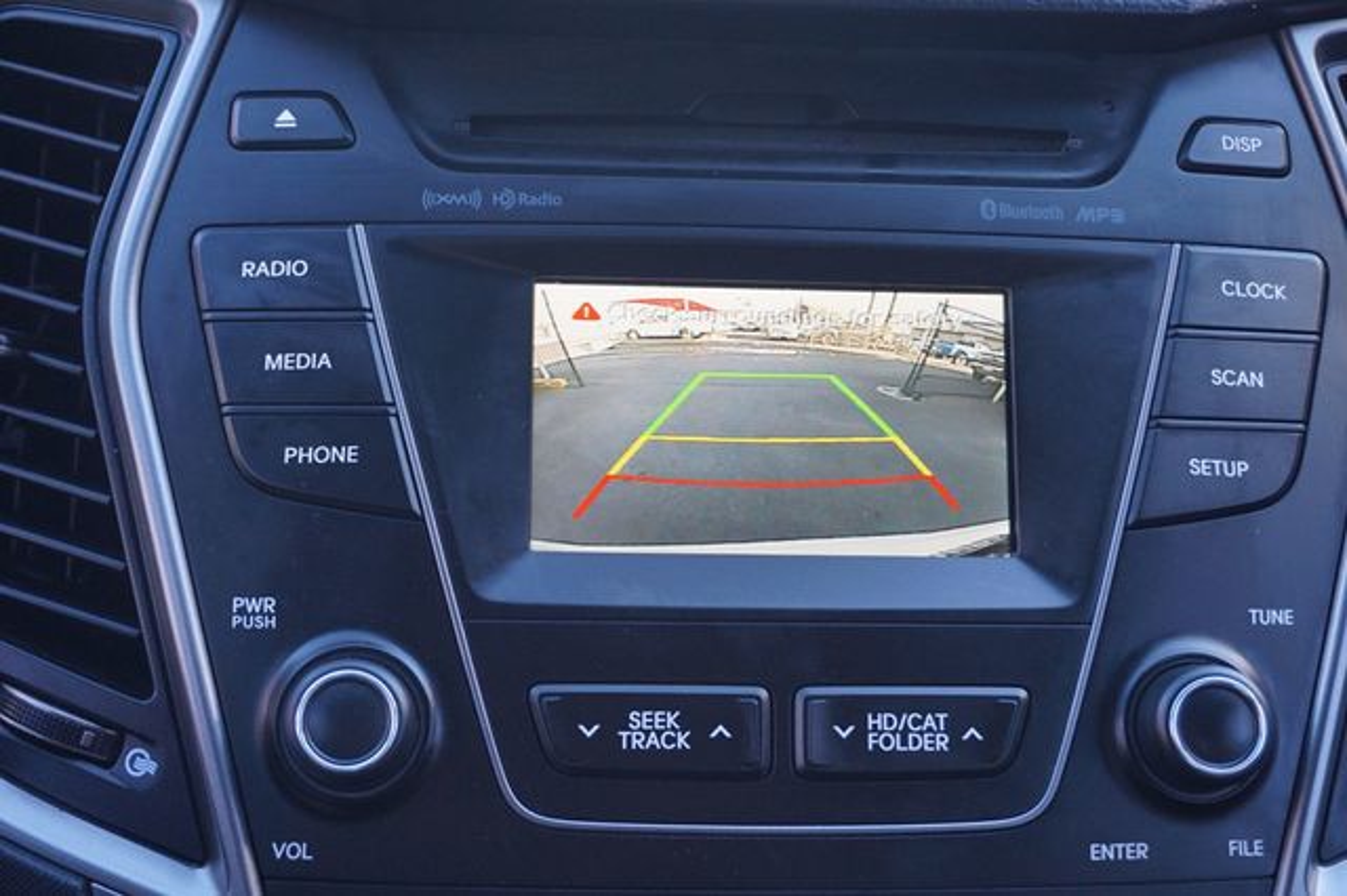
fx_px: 1795
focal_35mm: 48
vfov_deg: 28.0
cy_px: 448
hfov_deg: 41.1
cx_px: 674
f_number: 5
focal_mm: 32
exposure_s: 1/60
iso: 640
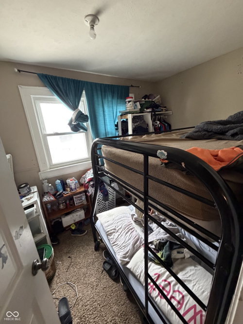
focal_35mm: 14
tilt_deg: -16.7
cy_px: 162
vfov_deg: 102.1
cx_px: 122
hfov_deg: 85.7
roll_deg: +4.4
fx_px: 131
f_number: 2.2
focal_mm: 2.22
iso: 640
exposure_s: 1/60
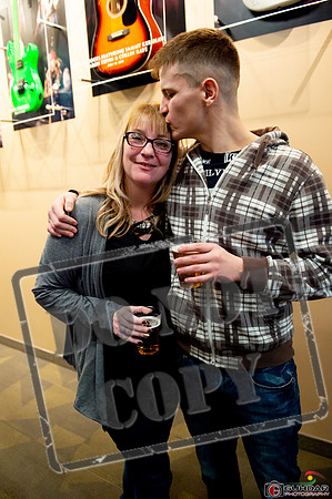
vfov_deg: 73.8
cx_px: 166
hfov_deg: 53.0
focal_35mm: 24
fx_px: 333
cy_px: 250
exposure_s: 1/160
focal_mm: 24
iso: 1600
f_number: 3.5
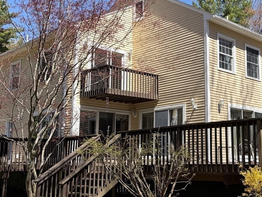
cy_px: 96
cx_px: 186
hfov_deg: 36.9
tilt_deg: +10.9
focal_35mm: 51
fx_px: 386
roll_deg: +0.9
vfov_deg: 28.6
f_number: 1.6
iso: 50
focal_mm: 5.96
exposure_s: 1/1587
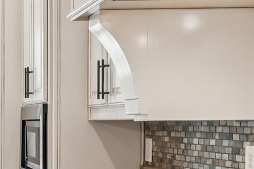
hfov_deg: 20.8
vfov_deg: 15.7
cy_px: 121
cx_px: -101
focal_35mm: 86
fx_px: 610
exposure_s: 1/40
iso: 400
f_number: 8
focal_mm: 17.5
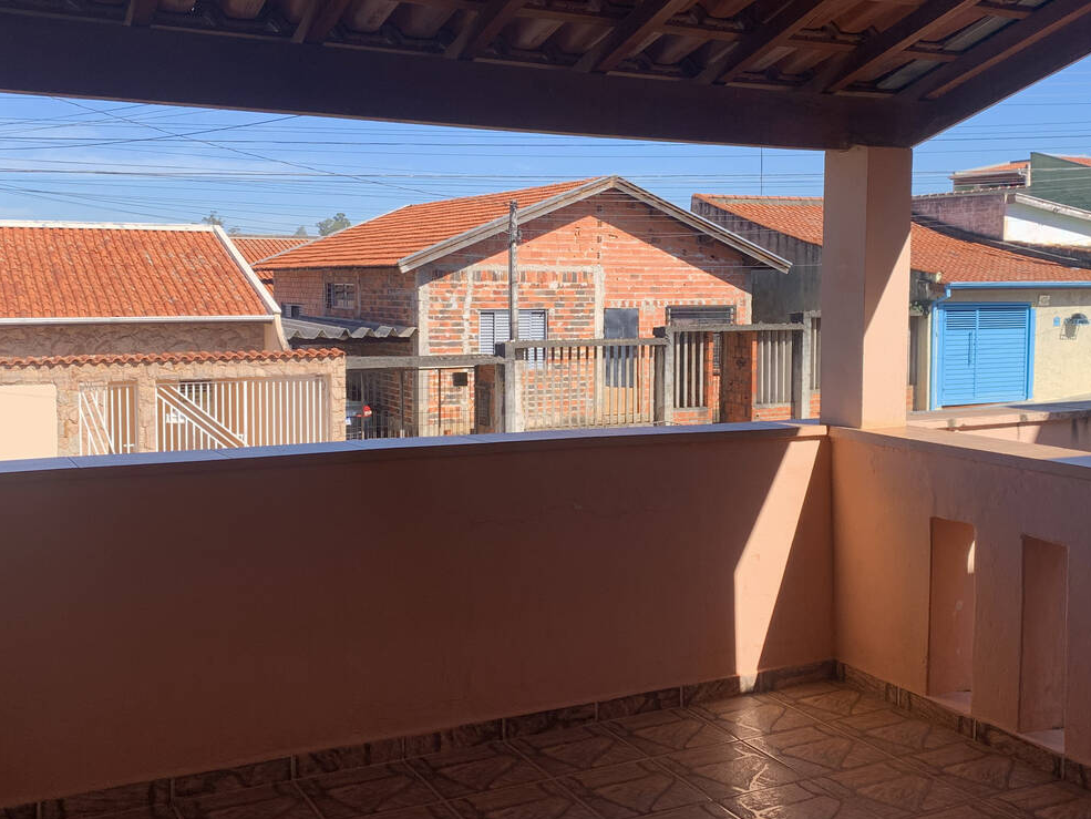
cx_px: 583
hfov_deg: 48.9
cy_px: 377
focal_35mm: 38
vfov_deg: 37.7
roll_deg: +0.4
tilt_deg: -4.5
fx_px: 1198
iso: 25
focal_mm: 4.25
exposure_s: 1/1205
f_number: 1.8
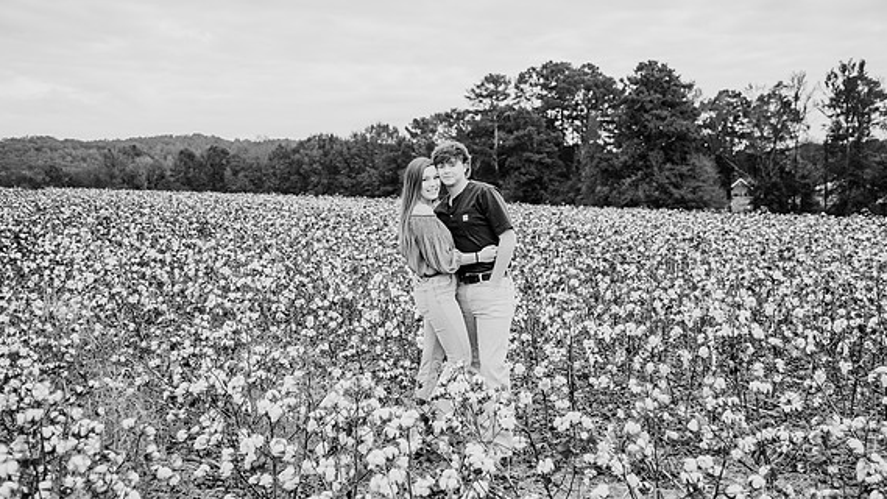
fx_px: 1105
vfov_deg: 25.4
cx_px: 449
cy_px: 233
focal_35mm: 47
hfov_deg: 43.7
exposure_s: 1/640
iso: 400
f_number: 4
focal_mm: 44
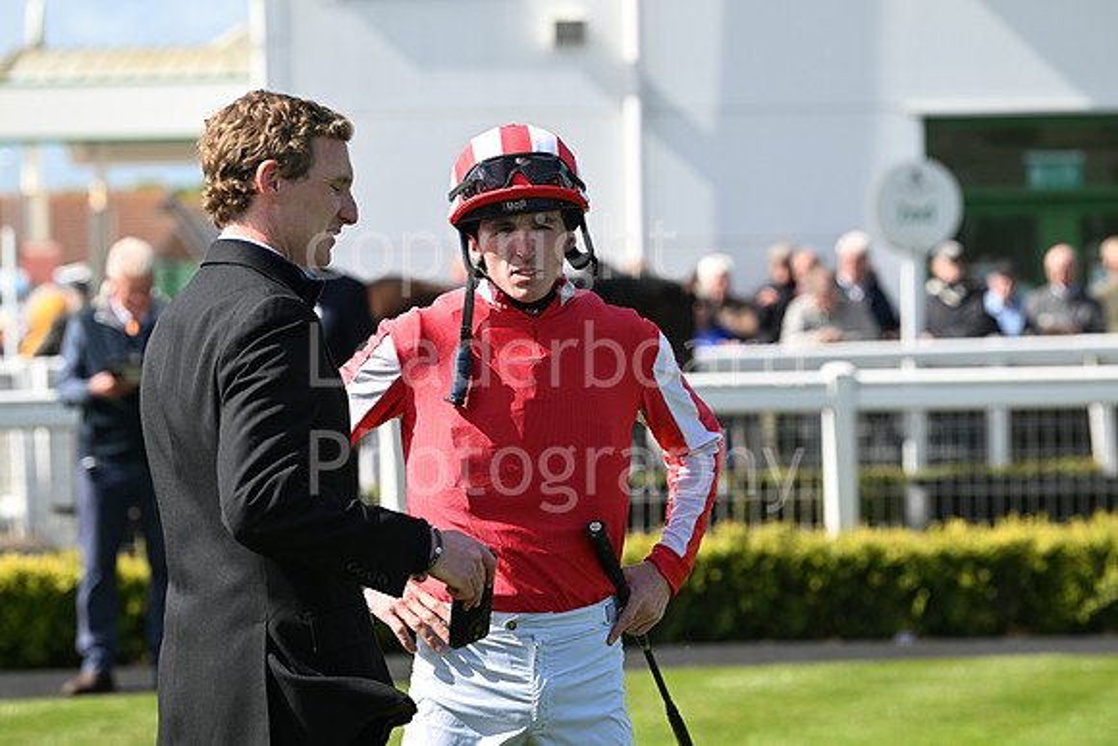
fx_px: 5280
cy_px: 373
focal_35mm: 170
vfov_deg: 8.1
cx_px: 559
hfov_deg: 12.1
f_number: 5.6
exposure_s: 1/1250
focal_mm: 170
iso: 400
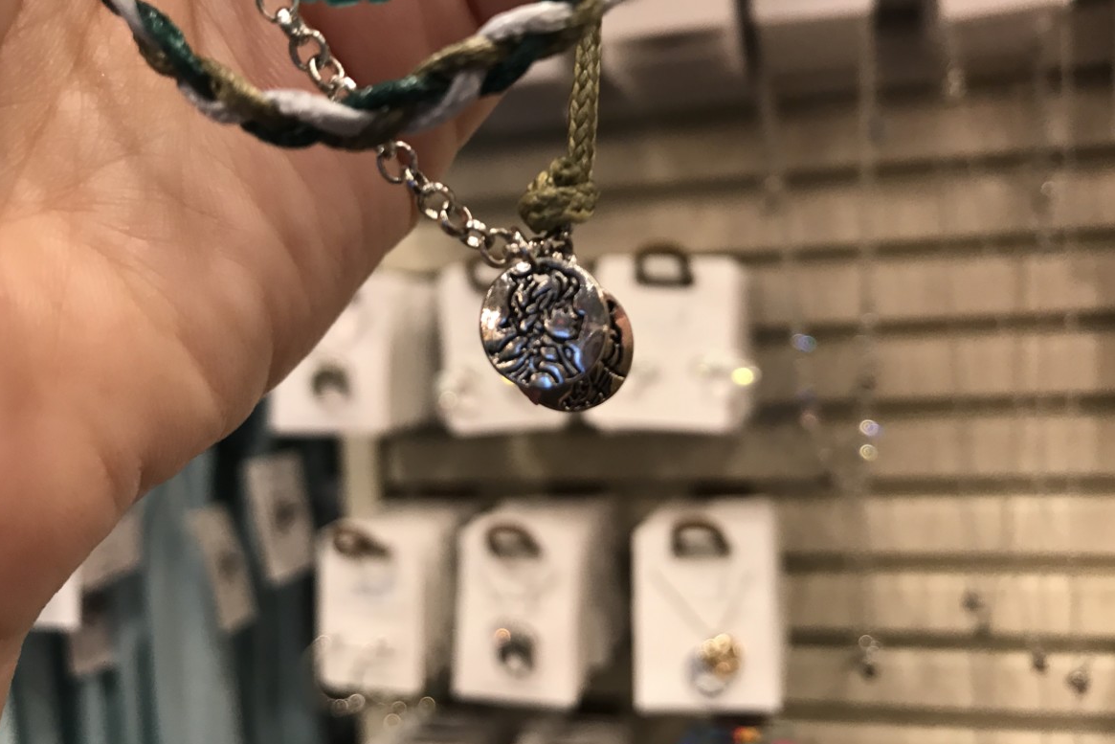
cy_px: 324
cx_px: 565
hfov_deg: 61.9
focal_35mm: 30
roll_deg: +3.2
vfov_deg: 43.5
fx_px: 929
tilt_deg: -0.4
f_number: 1.8
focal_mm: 3.99
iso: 40
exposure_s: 1/17
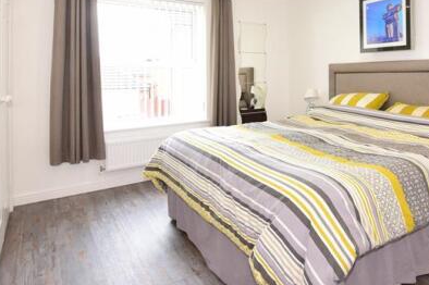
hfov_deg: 68.8
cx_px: 297
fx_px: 298
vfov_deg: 49.1
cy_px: 70
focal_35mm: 25
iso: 400
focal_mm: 10
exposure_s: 1/50
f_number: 5.6
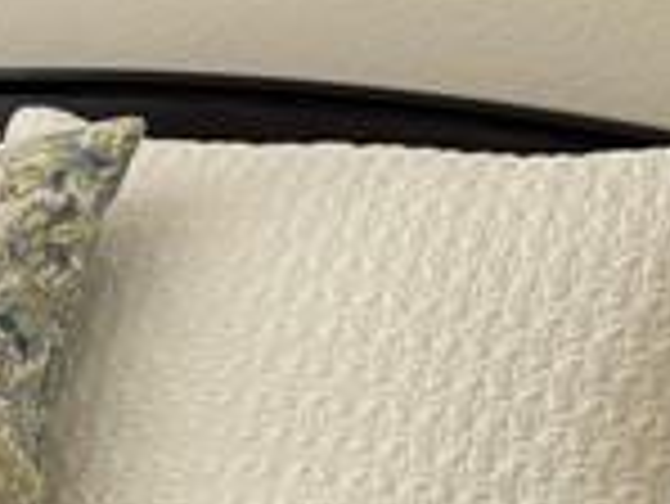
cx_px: -818
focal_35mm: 165
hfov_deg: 10.6
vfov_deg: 8.9
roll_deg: -2.3
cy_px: 616
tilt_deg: -10.2
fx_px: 3196
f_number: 1.78
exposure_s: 1/120
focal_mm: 6.76
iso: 80
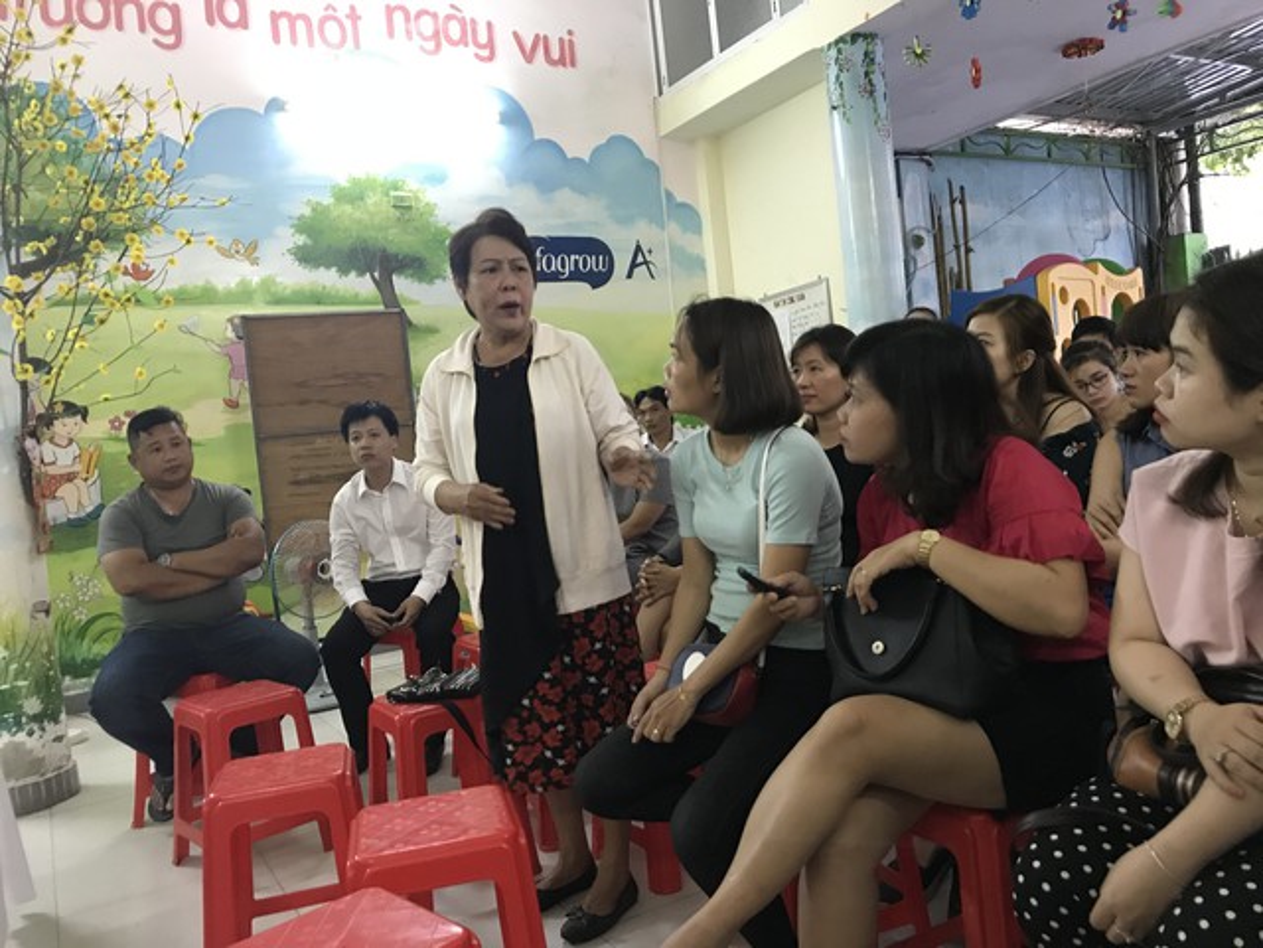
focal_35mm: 28
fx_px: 1022
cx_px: 632
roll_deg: +5.6
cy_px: 474
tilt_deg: -2.2
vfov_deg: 49.7
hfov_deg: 63.4
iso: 100
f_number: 1.8
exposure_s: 1/11
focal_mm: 3.99
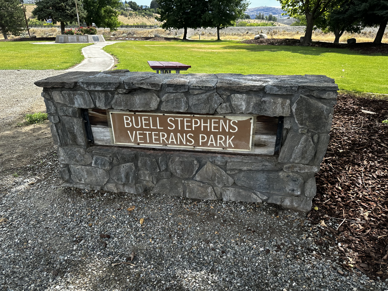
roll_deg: +1.0
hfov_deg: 71.6
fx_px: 269
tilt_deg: -22.4
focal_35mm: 24
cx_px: 194
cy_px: 146
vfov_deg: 56.8
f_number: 1.78
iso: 80
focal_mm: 6.86
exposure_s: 1/1433
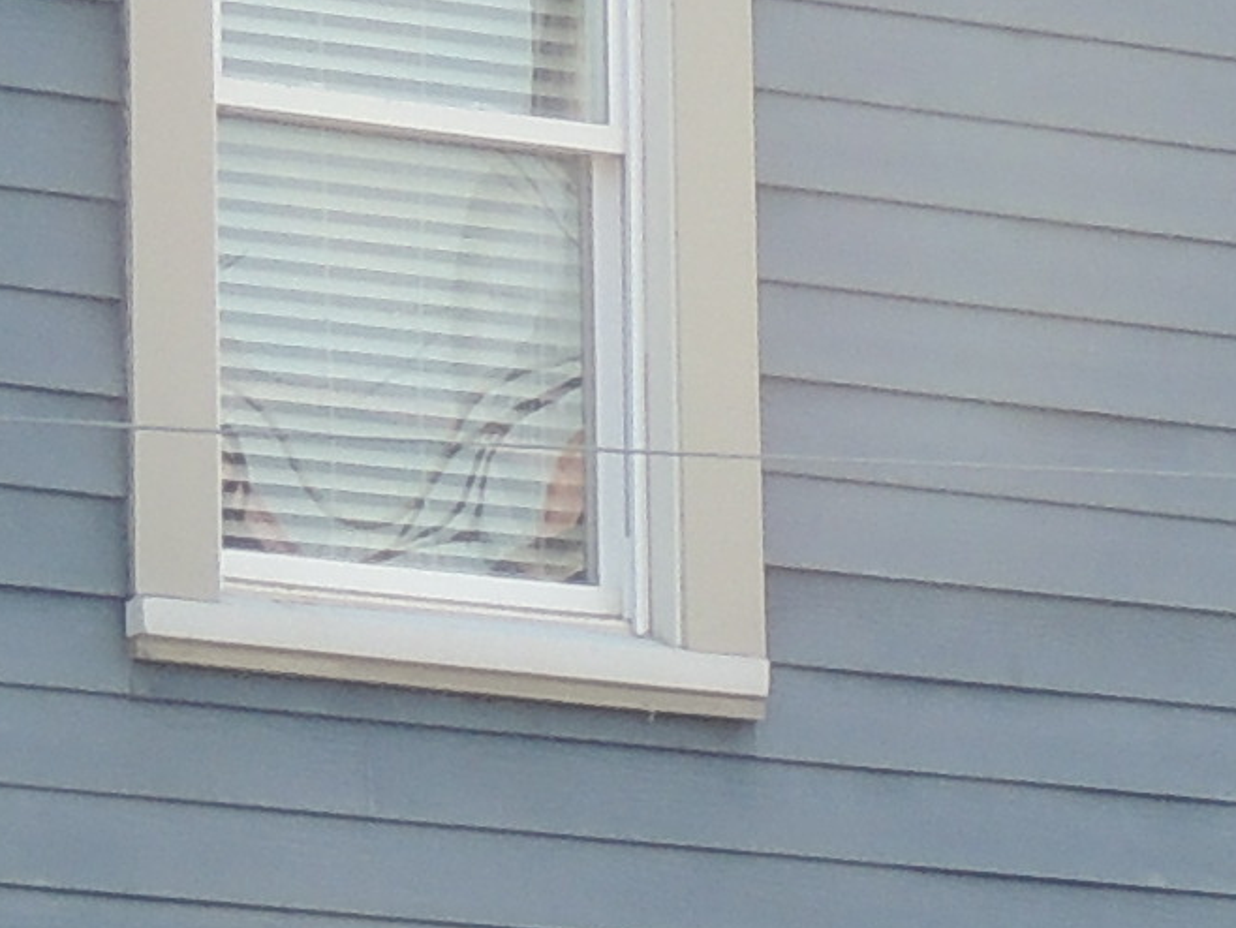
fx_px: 15002
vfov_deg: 3.5
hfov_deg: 4.7
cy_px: 1088
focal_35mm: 420
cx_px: 1223
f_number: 3.7
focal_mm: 10.7
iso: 100
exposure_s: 1/250
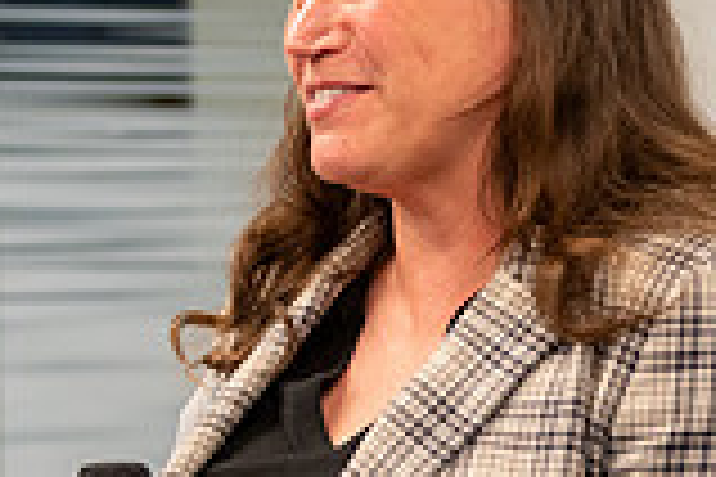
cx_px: 434
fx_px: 5767
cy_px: 533
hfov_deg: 7.1
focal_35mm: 290
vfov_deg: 4.7
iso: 1600
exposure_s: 1/100
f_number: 4
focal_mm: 70
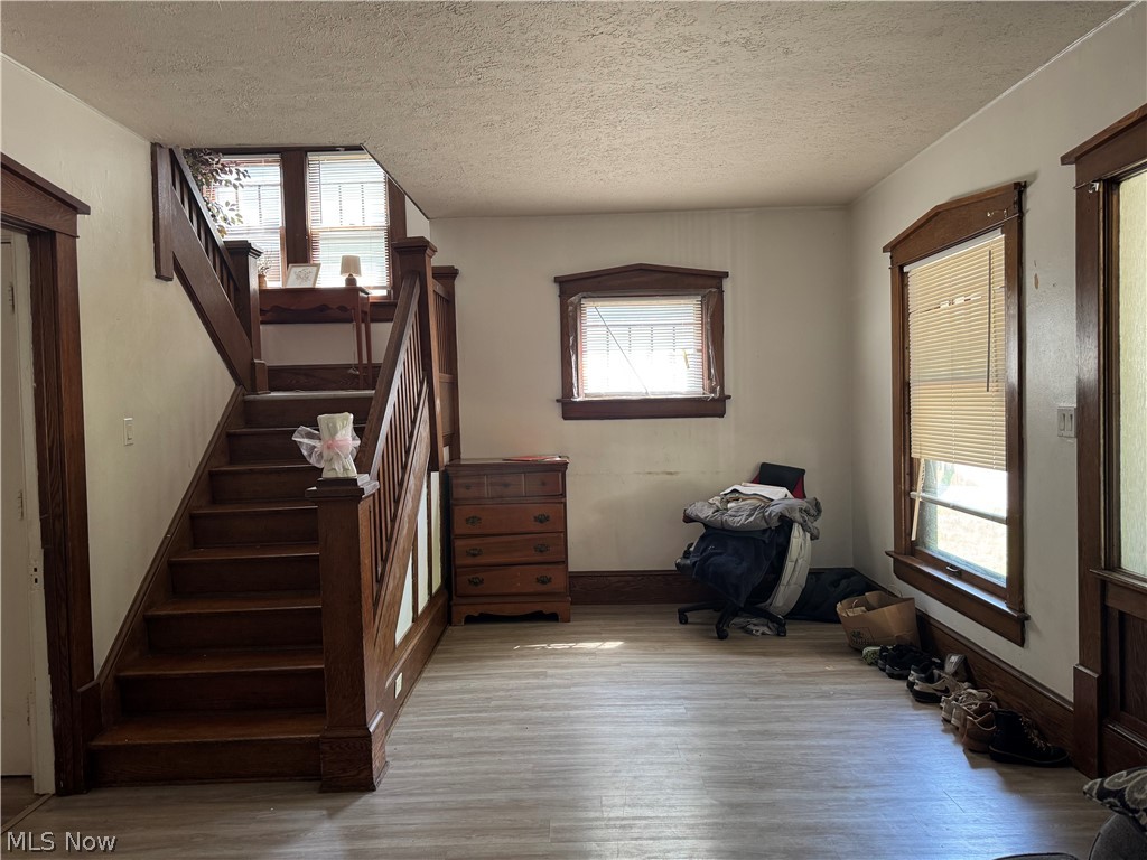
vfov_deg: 56.8
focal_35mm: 24
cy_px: 430
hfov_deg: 71.6
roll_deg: +1.0
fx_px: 795
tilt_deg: -1.5
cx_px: 574
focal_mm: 6.76
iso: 200
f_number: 1.78
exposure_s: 1/87
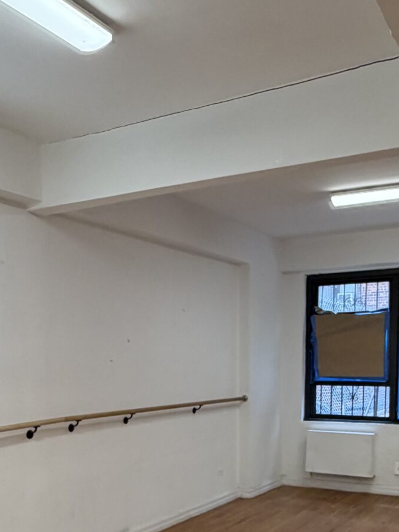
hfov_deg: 35.9
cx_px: 216
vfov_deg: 44.6
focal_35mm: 40
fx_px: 615
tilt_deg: -4.6
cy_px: 421
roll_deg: -0.4
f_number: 2.2
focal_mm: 2.22
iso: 200
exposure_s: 1/120
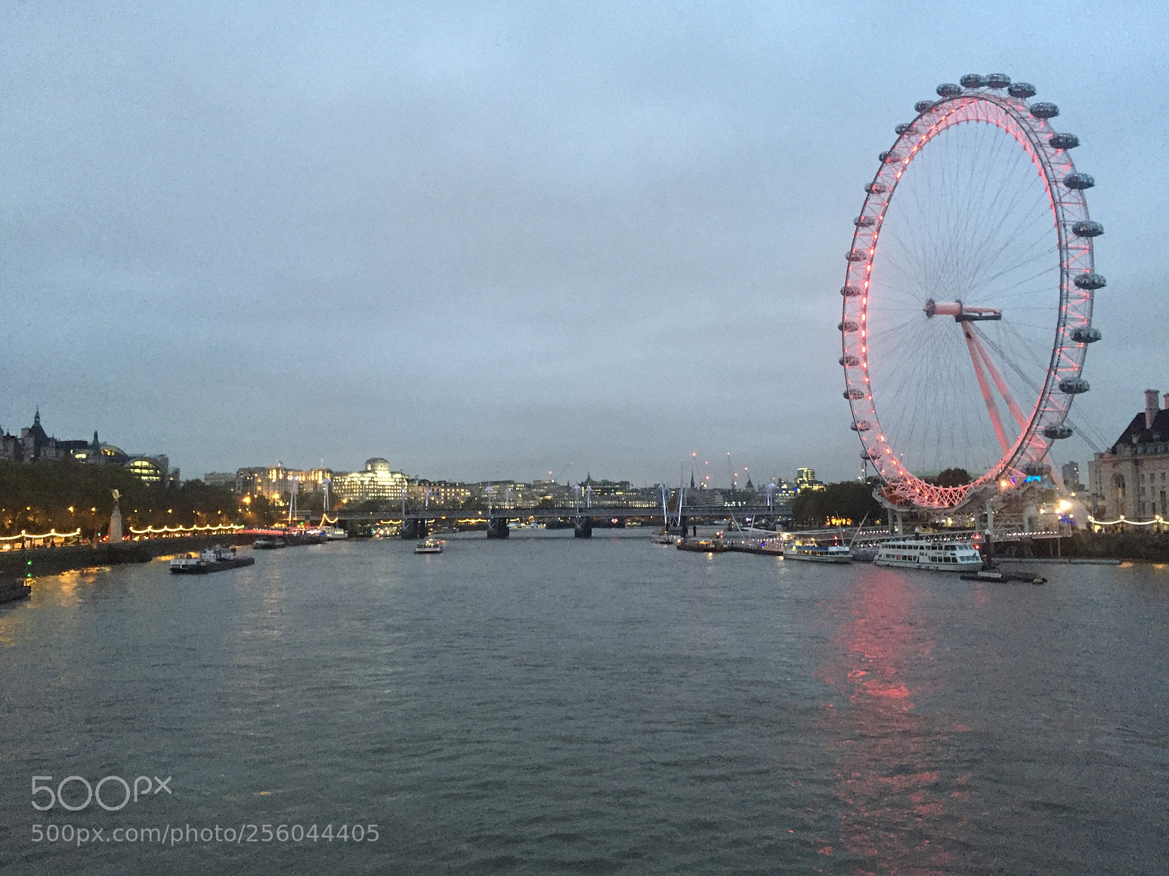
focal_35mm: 30
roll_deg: -0.1
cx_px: 589
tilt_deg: +4.8
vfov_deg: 46.8
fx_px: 1013
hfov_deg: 60.0
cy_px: 440
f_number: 2.2
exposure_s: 1/17
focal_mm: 4.15
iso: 250
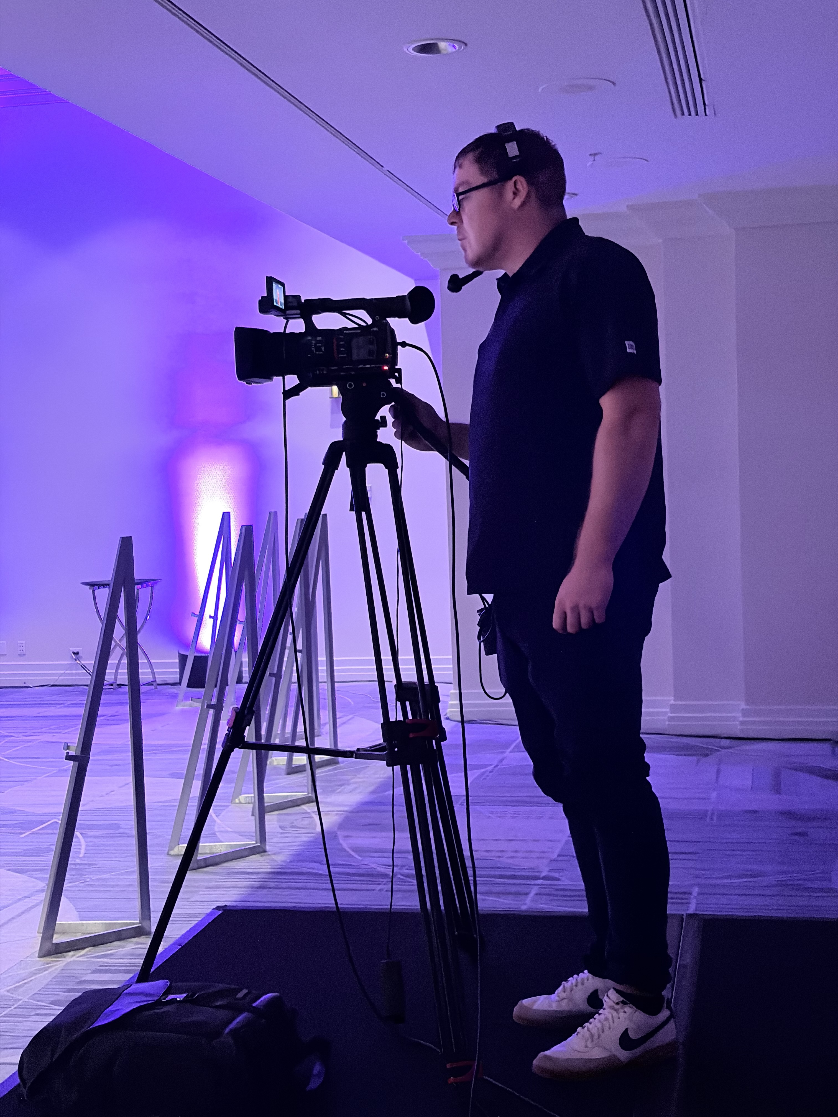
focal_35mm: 52
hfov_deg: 28.0
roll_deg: +2.2
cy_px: 558
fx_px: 1678
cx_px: 419
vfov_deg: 36.8
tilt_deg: -2.2
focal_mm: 5.96
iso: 500
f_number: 1.6
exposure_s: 1/18
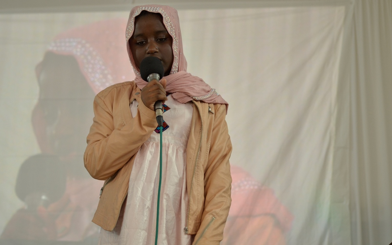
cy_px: 119
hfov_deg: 17.4
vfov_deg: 10.9
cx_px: 195
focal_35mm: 120
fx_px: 1282
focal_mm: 78
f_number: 4
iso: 640
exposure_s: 1/50
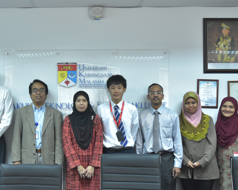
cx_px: 81
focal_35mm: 50
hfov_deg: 37.1
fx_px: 351
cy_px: 103
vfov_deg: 30.4
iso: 1600
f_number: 3.8
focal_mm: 21
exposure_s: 1/100
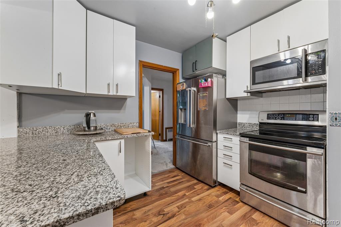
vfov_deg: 78.8
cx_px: 170
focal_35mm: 15
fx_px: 138
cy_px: 114
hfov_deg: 101.9
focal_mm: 14.6
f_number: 13
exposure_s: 1/2.5
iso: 400
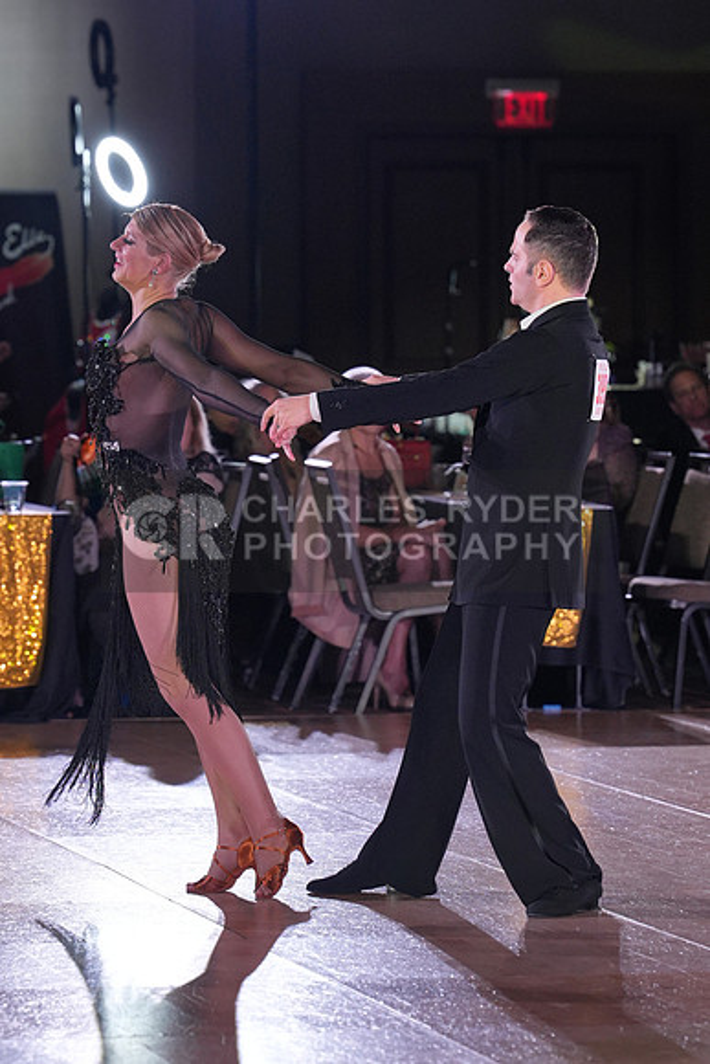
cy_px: 532
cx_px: 355
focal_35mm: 225
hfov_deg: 6.1
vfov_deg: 9.1
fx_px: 6652
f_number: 4
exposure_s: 1/400
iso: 1000
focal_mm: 150
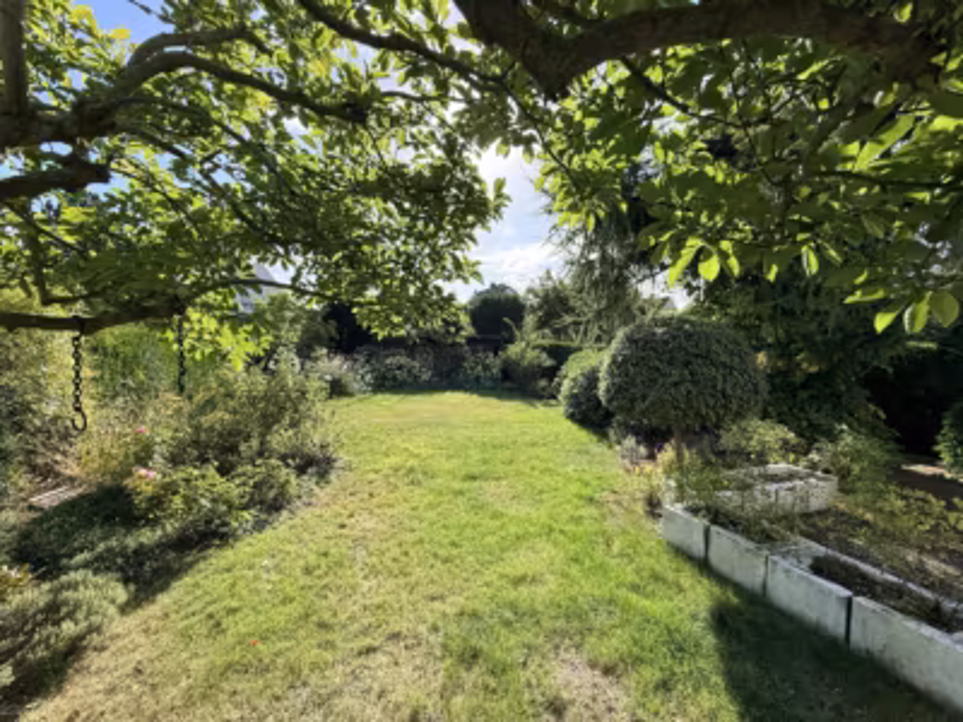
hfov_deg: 102.1
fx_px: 389
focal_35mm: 14
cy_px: 361
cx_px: 482
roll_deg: -0.4
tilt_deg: -2.2
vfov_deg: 85.7
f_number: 2.2
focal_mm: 2.22
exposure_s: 1/1017
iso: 64
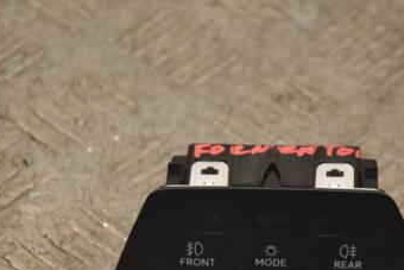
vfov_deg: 4.9
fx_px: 3120
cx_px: 247
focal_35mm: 278
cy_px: 200
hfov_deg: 7.4
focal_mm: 105
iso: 800
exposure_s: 1/160
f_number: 5.6
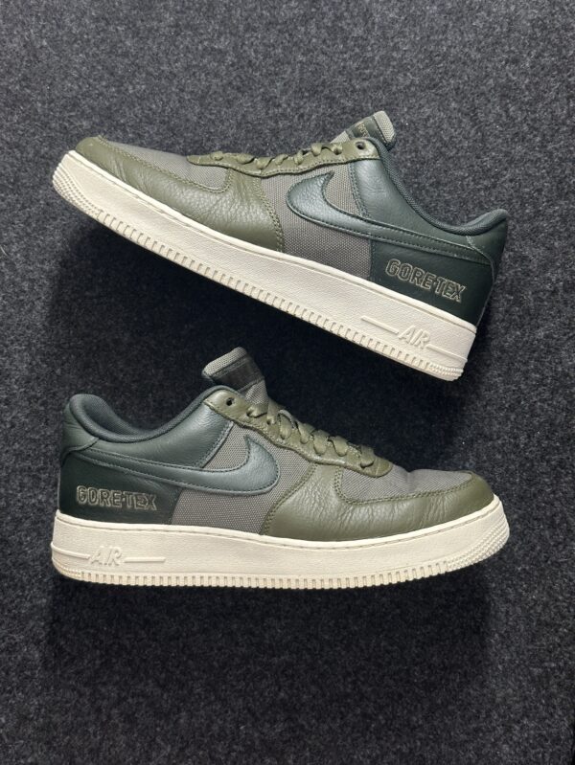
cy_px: 382
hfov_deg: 30.3
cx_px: 288
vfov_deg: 39.6
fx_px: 1062
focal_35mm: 48
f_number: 1.78
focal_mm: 6.86
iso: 320
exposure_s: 1/33
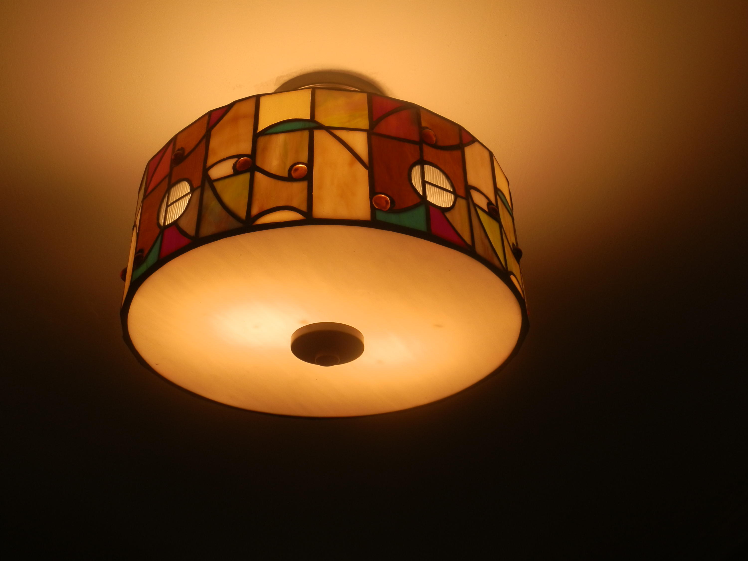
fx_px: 800
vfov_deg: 38.7
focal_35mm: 37
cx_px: 374
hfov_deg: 50.1
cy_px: 280
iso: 64
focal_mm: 6.78
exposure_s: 1/160
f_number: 3.3
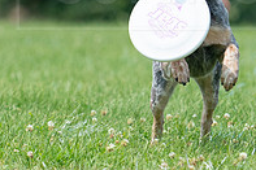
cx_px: 140
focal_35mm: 1032
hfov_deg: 2.0
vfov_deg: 1.3
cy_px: 10
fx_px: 7332
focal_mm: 350
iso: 1600
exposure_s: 1/4000
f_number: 6.3
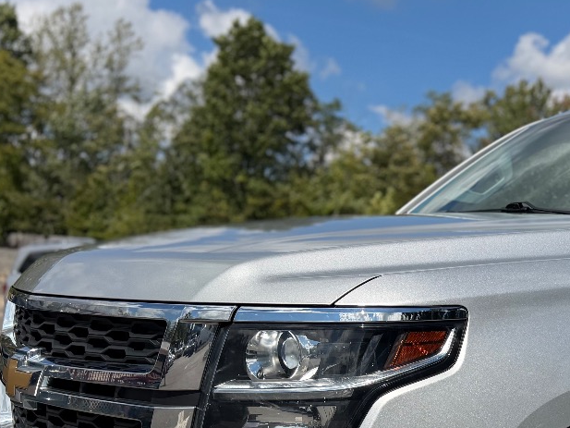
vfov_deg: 25.2
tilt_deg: -5.4
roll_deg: -3.3
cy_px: 402
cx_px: 550
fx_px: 922
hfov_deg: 32.1
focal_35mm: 56
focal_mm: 6.76
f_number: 1.78
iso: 100
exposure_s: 1/9091
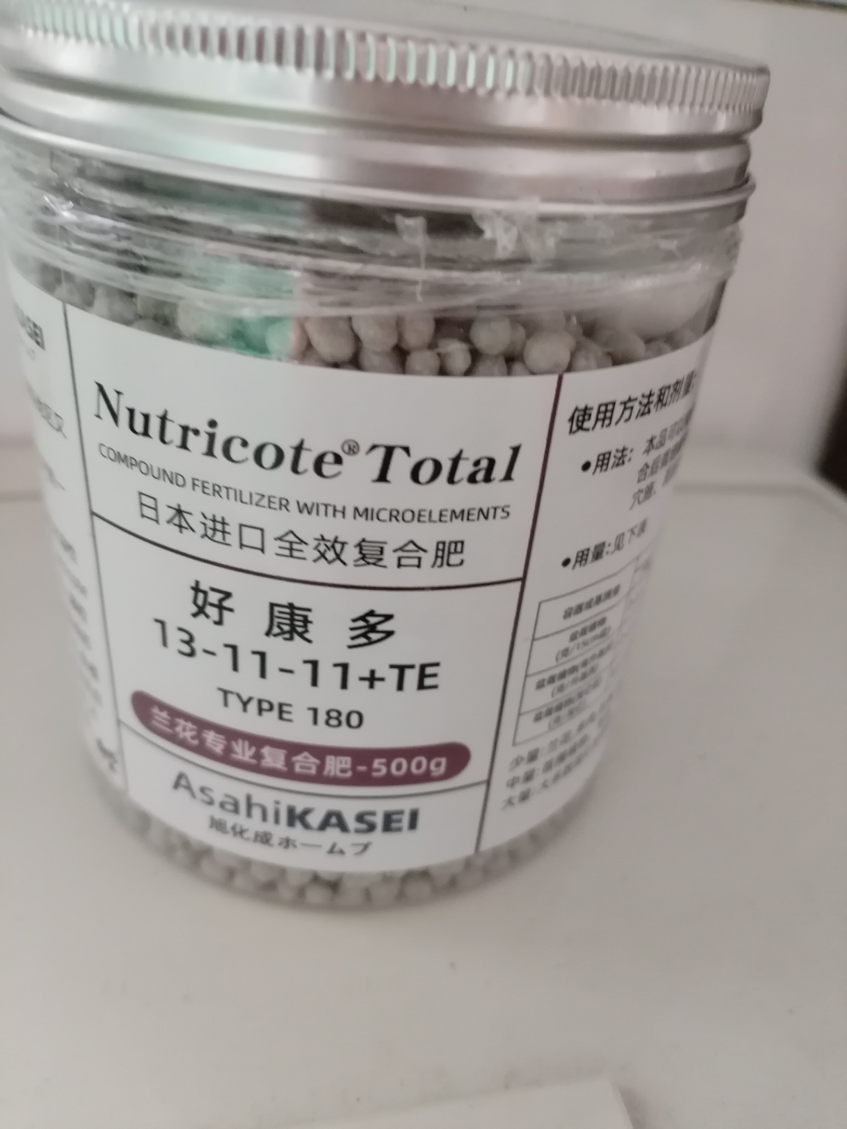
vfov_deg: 67.3
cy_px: 564
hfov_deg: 53.1
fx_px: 848
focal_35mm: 26
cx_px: 424
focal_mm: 4.25
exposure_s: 1/100
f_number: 1.8
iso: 429
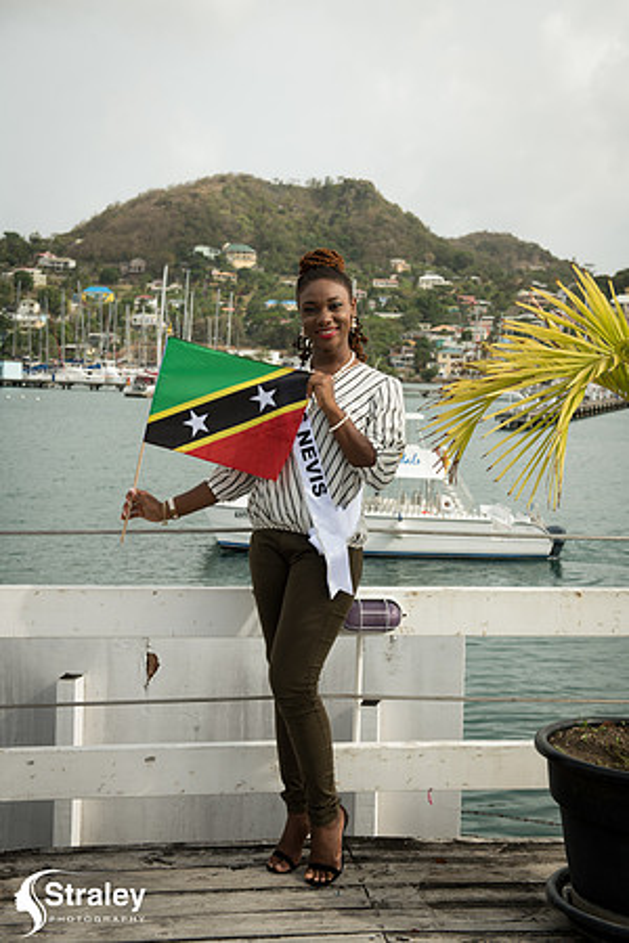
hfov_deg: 27.0
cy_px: 472
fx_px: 1310
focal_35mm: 50
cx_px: 314
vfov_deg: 39.6
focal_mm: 50
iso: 100
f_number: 7.1
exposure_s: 1/160
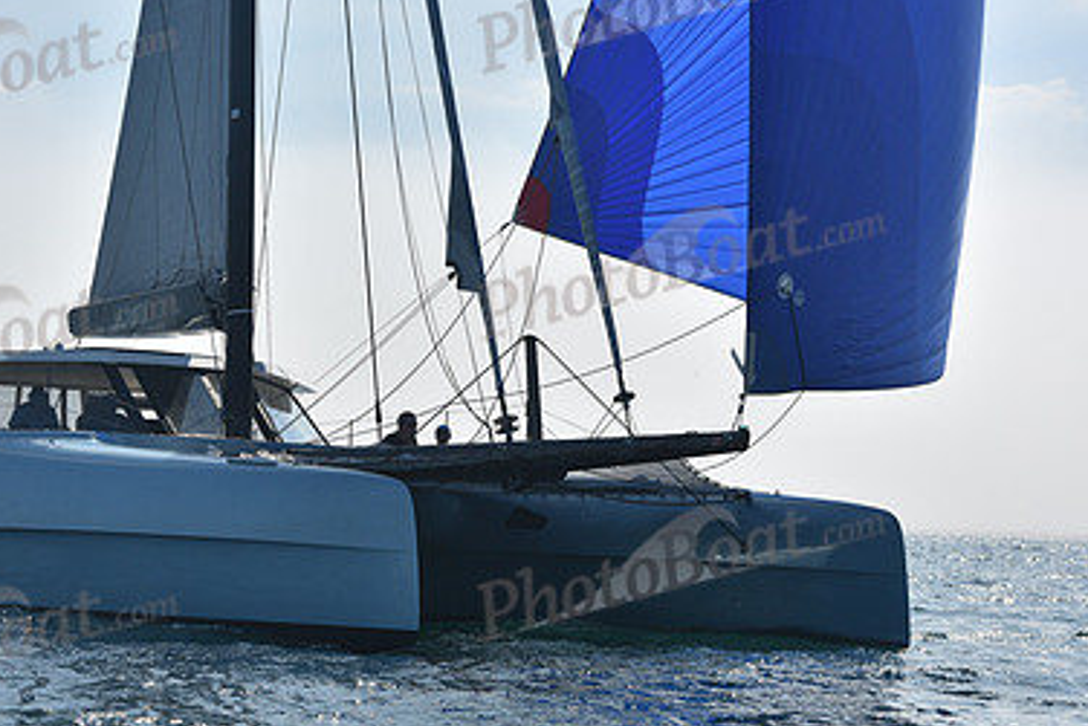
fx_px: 3265
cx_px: 330
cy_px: 456
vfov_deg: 12.7
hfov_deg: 18.8
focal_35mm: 108
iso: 320
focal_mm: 70
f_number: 9
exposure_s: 1/1600
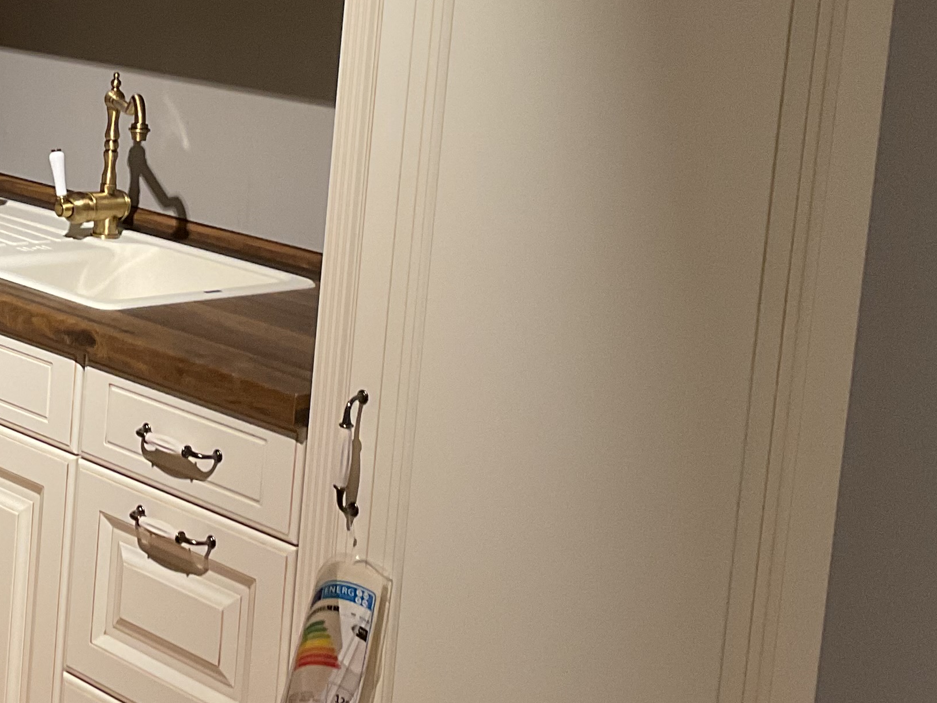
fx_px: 1949
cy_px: 100
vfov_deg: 20.1
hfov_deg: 26.2
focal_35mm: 72
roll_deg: -3.9
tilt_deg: -5.8
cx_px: 96
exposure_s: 1/60
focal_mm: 3
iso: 80
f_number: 1.8
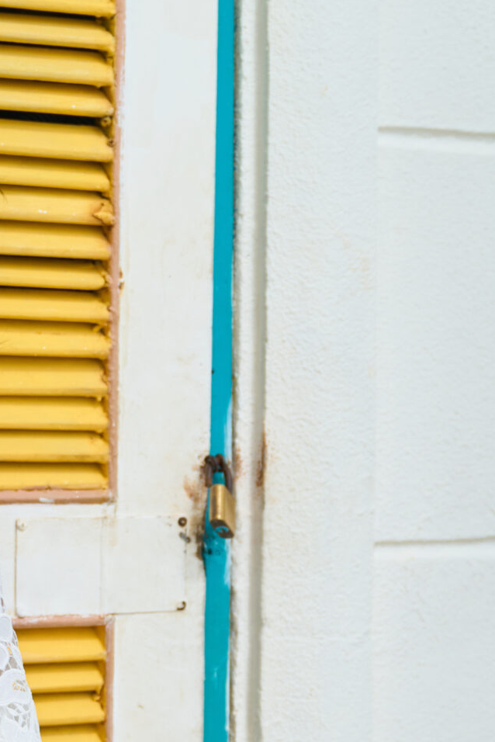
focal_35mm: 91
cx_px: -162
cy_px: 444
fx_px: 1875
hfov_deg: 14.4
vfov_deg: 22.3
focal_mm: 34
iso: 200
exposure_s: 1/320
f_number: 2.8
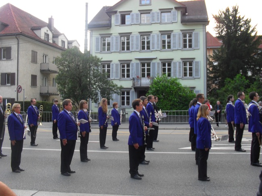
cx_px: 131
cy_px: 98
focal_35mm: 35
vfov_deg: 40.7
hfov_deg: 52.6
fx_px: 265
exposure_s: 1/90
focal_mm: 6.3
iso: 100
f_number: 3.2
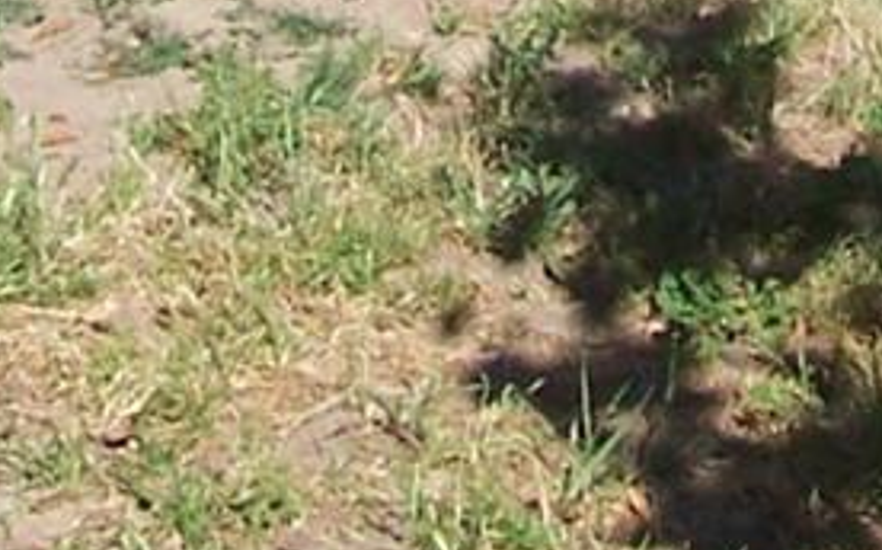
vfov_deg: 6.2
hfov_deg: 10.7
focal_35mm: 196
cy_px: -988
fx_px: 4707
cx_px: 486
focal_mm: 5.6
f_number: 5.6
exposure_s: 1/350
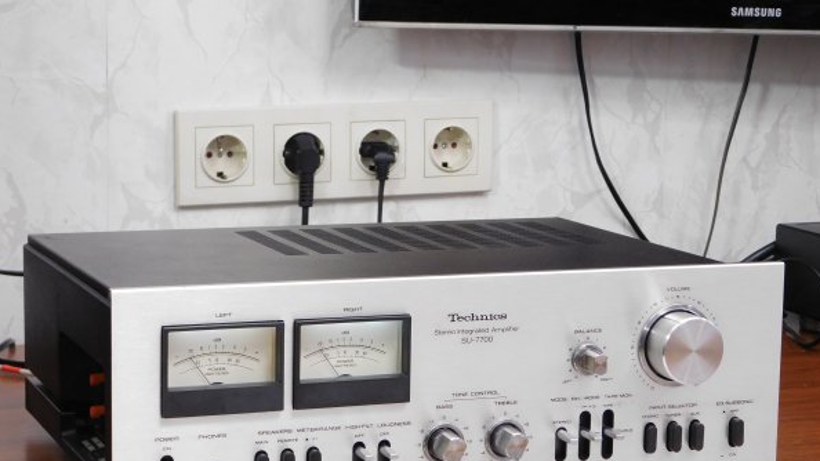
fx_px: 1913
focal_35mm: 88
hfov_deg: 24.2
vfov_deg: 13.7
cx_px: 413
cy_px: 300
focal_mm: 14.2
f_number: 4.4
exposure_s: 1/13
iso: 400
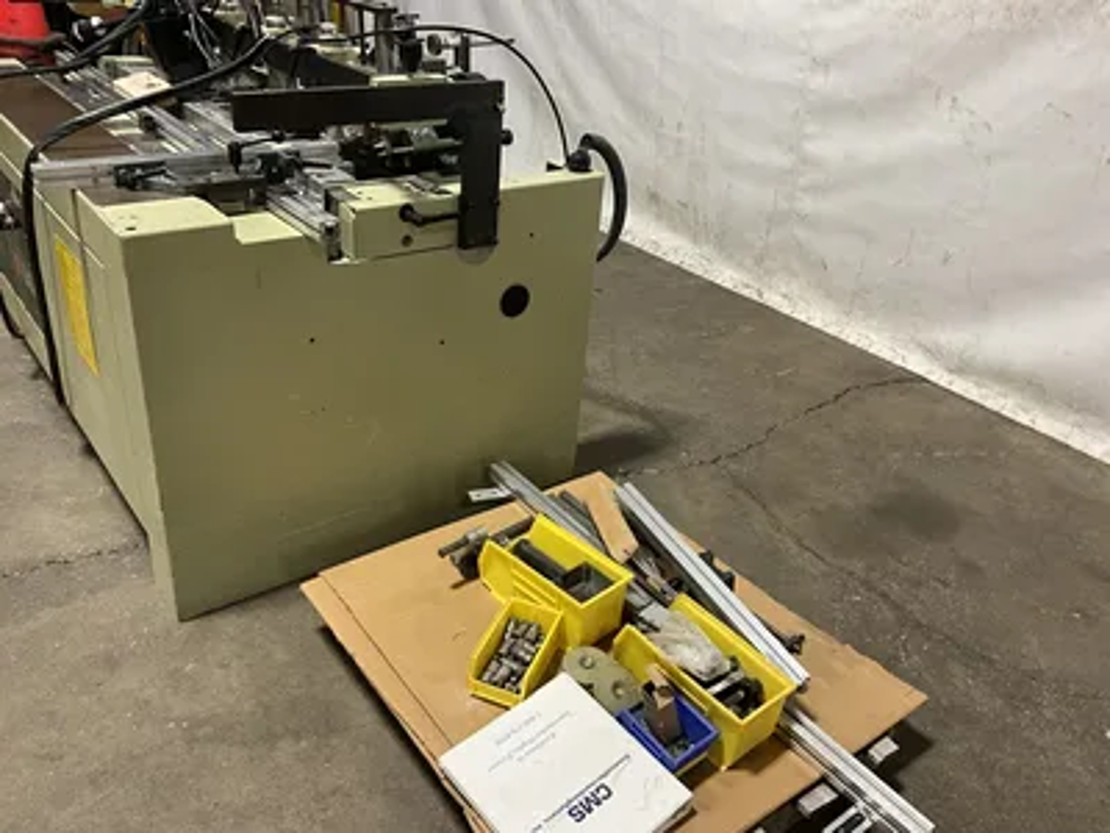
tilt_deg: -30.4
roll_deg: -5.4
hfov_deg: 61.7
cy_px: 416
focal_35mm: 29
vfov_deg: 48.2
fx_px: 930
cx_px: 555
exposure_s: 1/60
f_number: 1.8
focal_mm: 3
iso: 160
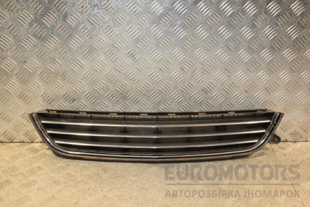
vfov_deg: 29.9
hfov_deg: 43.6
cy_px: 104
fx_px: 387
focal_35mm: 45
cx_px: 155
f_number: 5
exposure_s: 1/200
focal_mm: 30
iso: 800
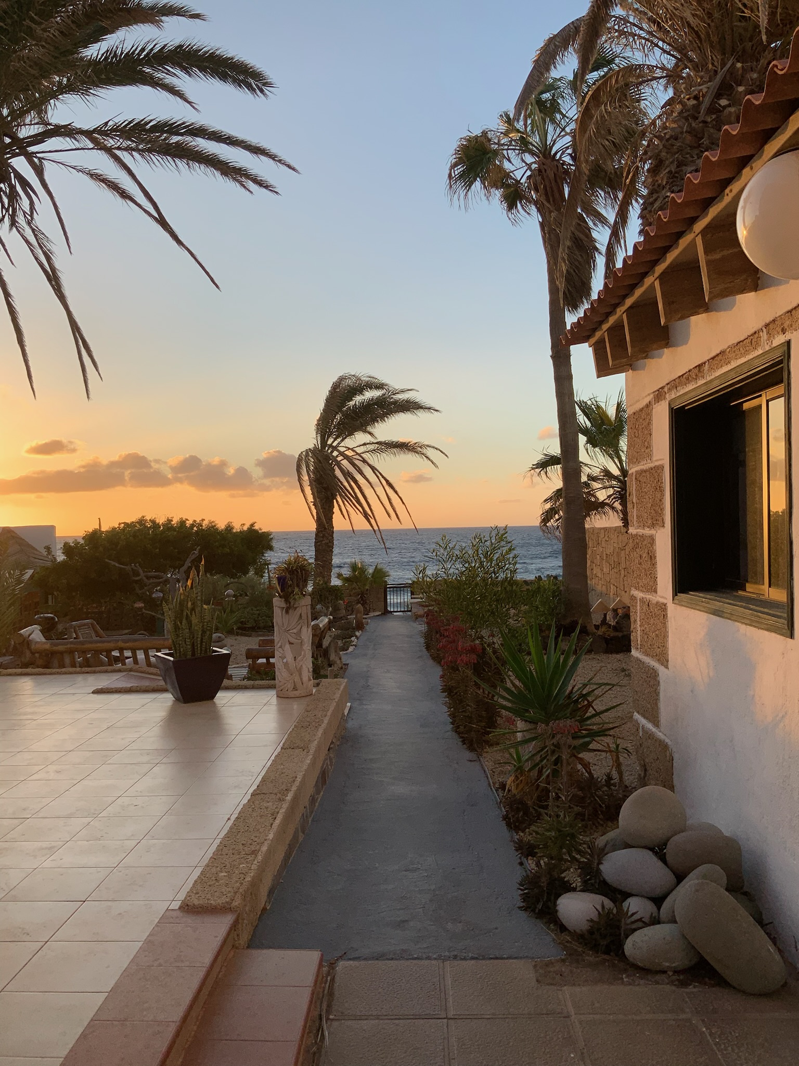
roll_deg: +1.8
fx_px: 892
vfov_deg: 61.7
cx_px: 400
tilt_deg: -0.2
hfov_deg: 48.2
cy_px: 533
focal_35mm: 29
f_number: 1.8
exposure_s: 1/556
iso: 16
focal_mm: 3
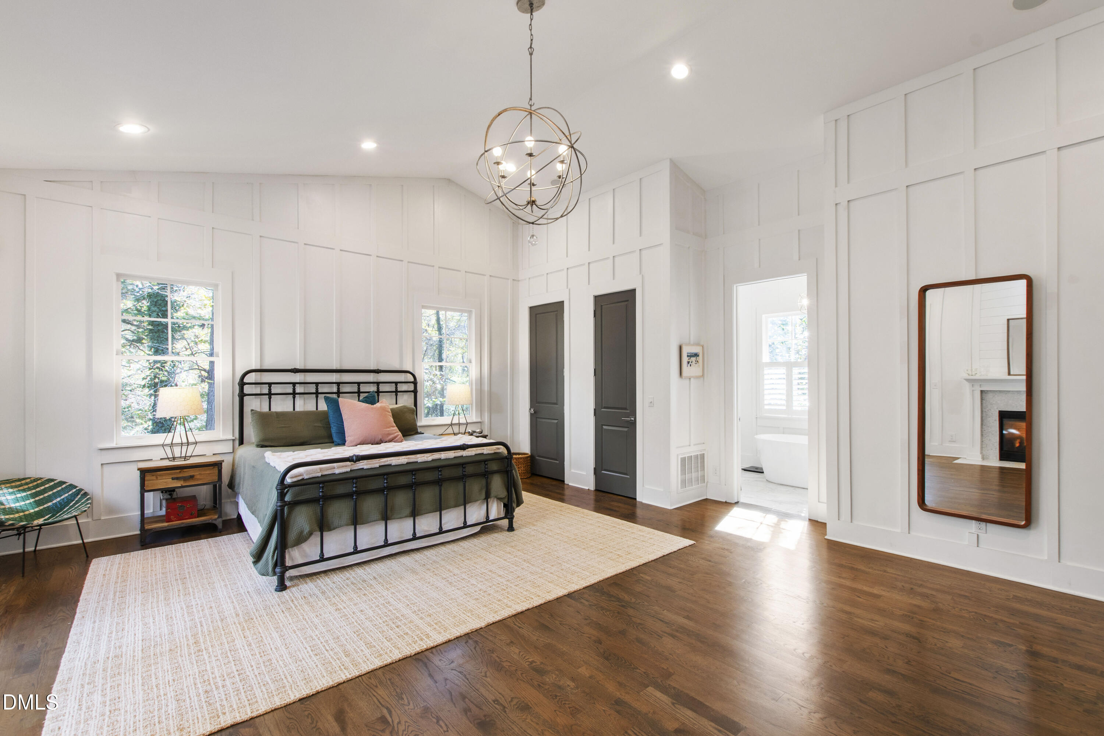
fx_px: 460
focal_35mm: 15
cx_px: 552
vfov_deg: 77.3
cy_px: 368
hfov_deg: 100.4
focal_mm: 10
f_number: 8
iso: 100
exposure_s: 1/1.25
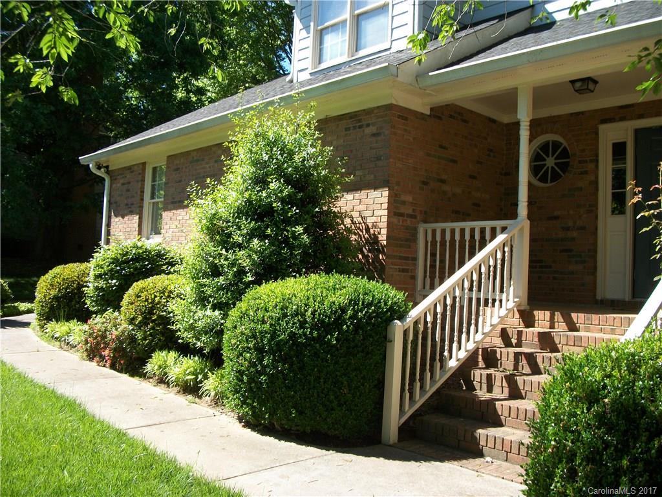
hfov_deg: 56.8
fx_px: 612
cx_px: 331
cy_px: 248
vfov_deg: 44.2
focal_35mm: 32
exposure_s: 1/60
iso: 80
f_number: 8.8
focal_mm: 5.7
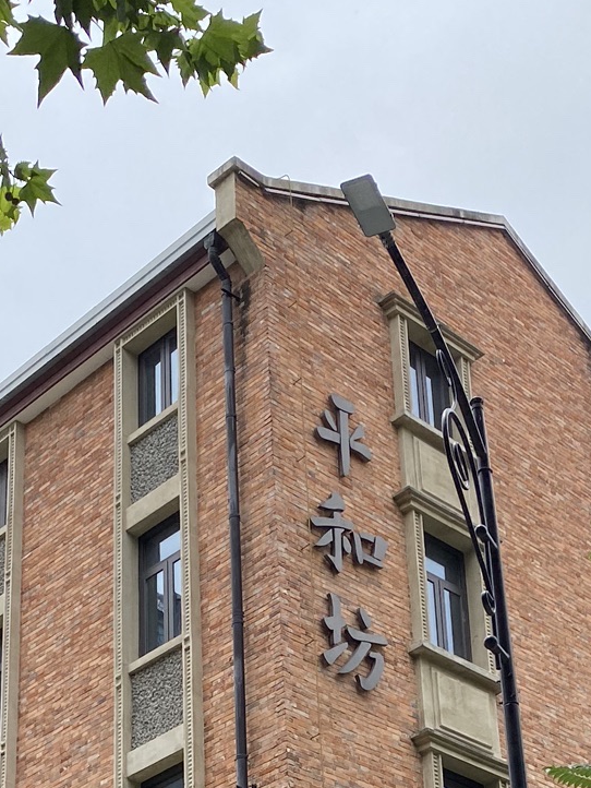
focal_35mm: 72
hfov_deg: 20.4
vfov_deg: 24.9
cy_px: 891
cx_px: 351
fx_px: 1638
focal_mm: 4.25
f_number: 1.8
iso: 32
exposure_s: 1/3497
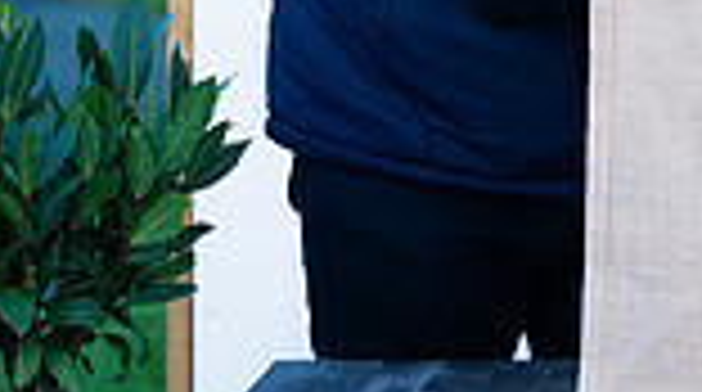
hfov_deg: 7.0
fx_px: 5684
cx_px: 800
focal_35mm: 306
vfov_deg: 3.9
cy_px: -454
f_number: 3.5
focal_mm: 74
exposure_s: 1/640
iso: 320
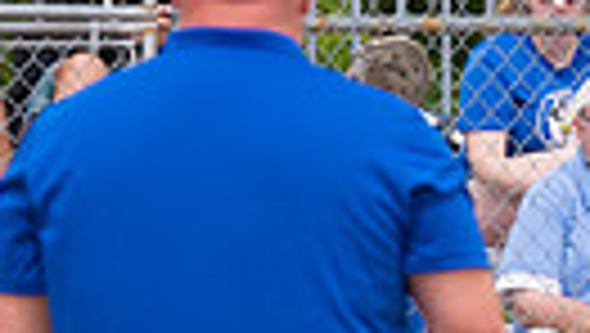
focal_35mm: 1388
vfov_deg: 0.9
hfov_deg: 1.6
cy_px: 212
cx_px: 1139
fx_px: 21737
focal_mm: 200
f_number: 5.6
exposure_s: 1/1600
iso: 320
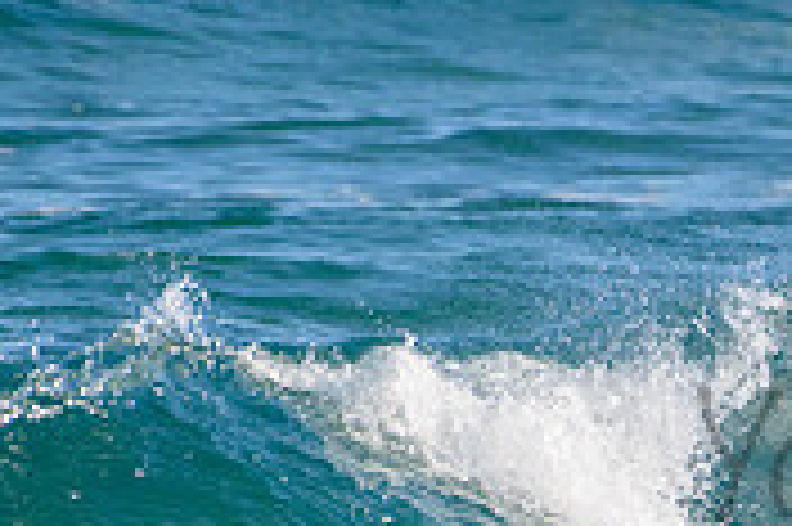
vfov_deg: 0.7
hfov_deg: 1.0
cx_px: 1457
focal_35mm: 2020
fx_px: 44398
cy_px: 613
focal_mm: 500
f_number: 5.6
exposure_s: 1/2000
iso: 320
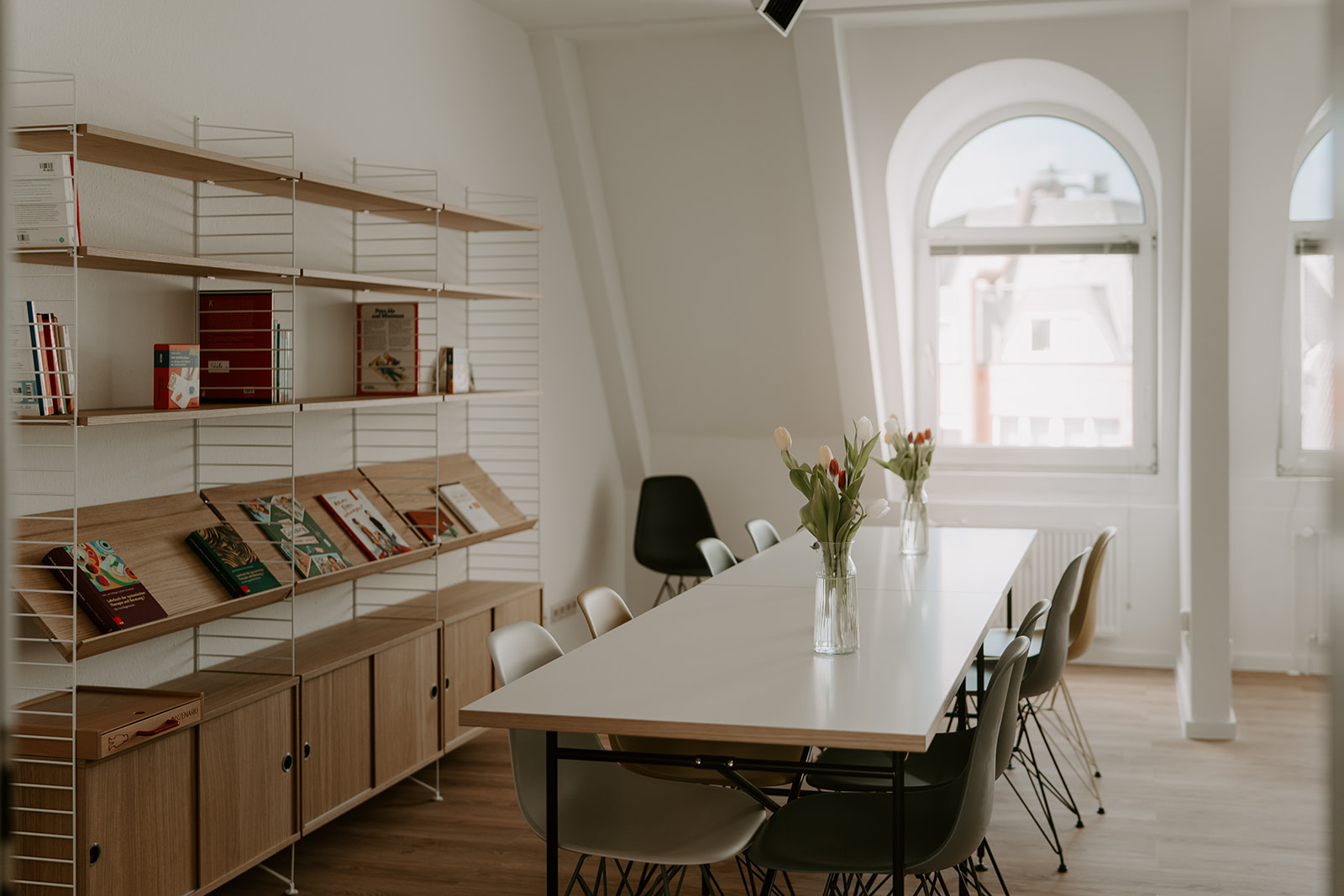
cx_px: 672
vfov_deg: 37.9
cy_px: 448
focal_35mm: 35
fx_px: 1307
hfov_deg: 54.4
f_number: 2
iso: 125
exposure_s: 1/250
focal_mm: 35
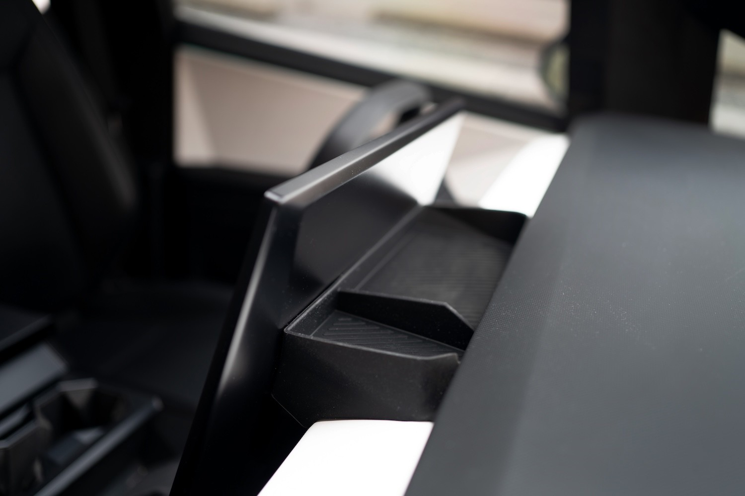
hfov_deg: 54.4
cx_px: 372
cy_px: 248
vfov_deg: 37.9
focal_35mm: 35
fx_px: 724
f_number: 2.5
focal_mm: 35
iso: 100
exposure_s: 1/50
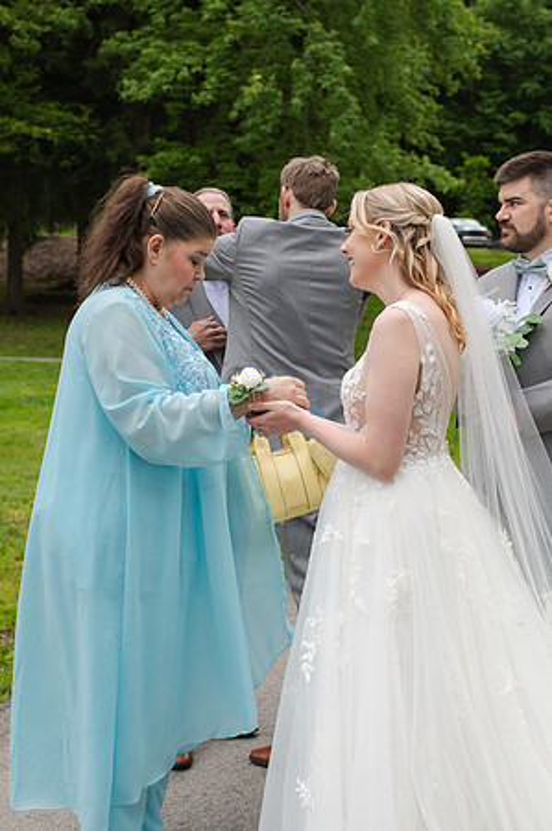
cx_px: 343
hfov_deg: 25.6
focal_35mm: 53
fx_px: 1212
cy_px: 416
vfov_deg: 37.8
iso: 100
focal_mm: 35
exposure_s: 1/500
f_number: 3.5
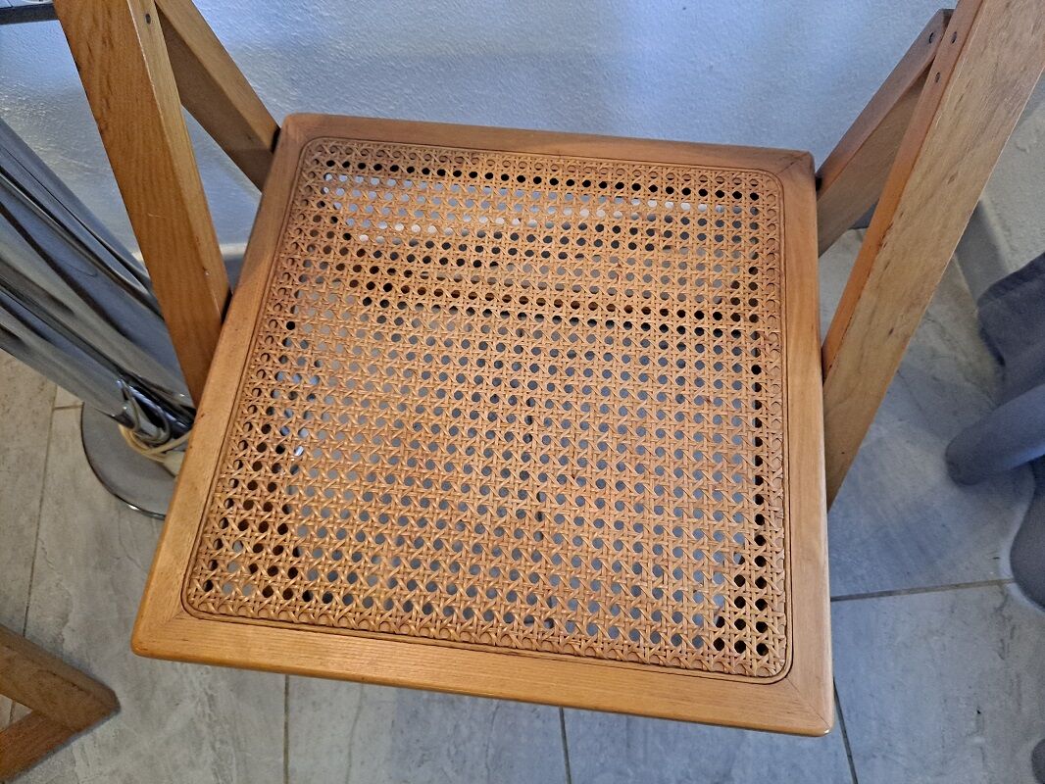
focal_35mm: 25
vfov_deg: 54.9
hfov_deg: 69.4
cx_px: 522
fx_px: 755
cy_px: 392
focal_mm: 4.6
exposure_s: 1/25
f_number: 2
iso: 320
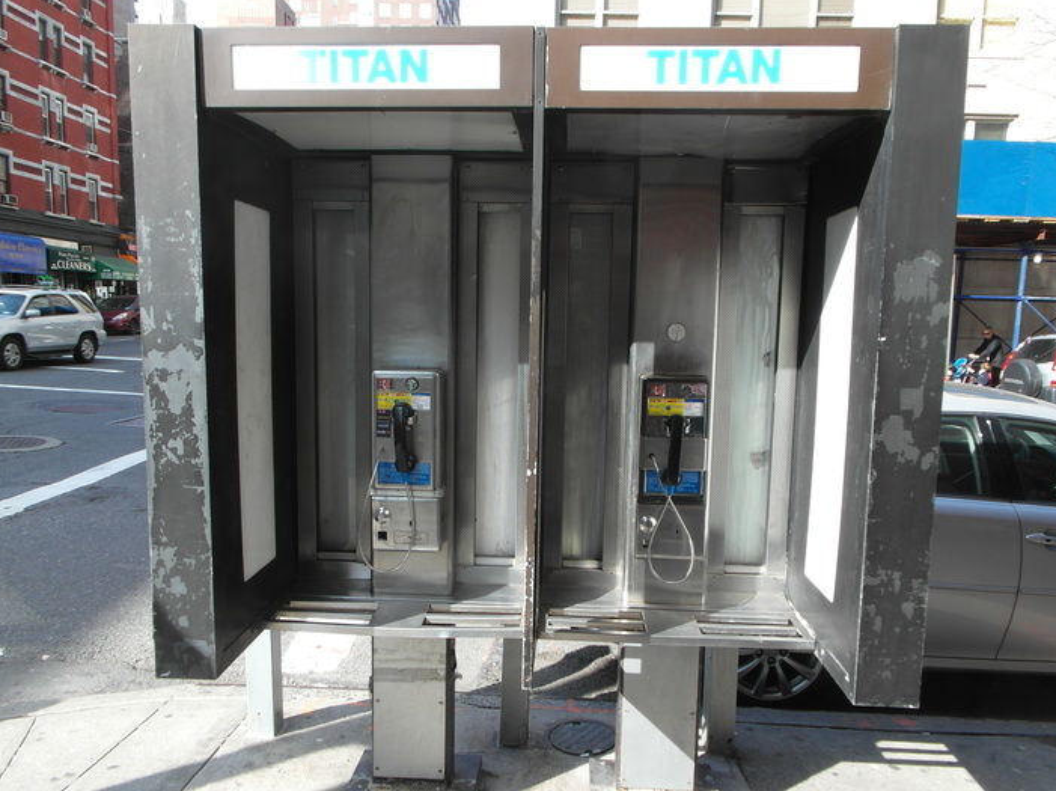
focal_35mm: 26
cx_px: 524
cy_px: 431
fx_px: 793
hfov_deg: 67.3
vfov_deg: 52.9
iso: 100
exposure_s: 1/180
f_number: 4
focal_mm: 4.1
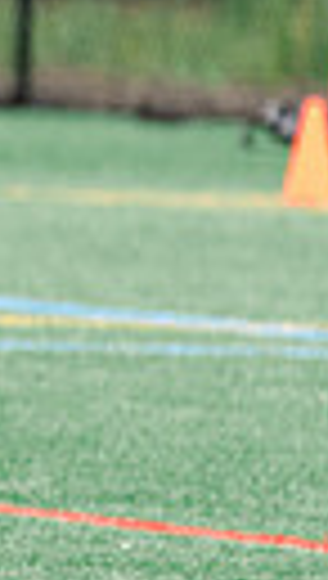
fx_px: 28997
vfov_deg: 1.1
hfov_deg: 0.6
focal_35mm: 1884
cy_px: 326
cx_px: -1387
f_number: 3.2
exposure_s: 1/640
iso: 250
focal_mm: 200
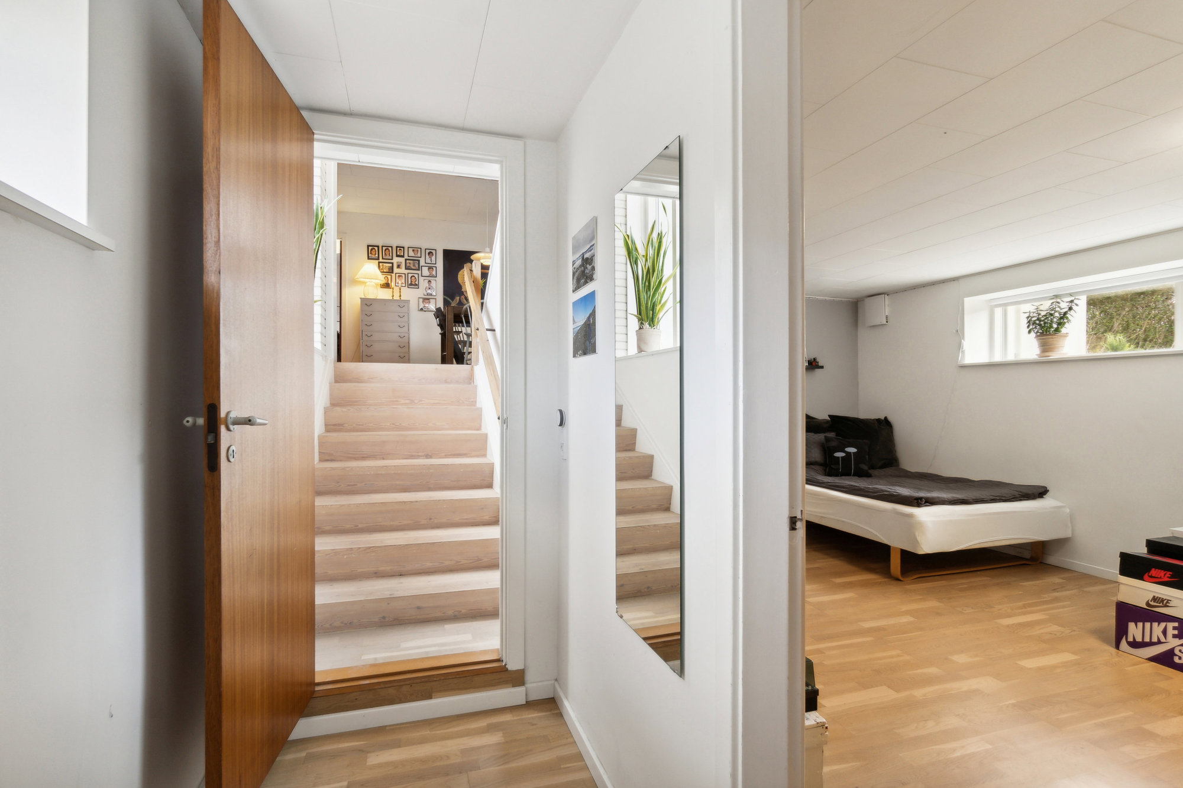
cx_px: 592
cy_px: 394
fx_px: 542
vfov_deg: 72.0
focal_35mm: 16
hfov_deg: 95.0
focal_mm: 11
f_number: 8
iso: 200
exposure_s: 1/40
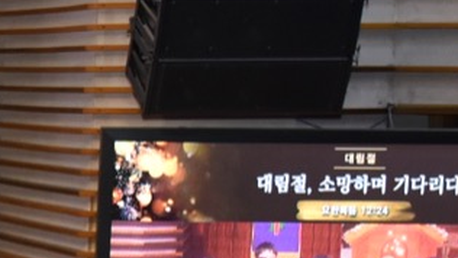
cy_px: 511
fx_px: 2478
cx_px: -590
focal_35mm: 204
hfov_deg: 9.5
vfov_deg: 5.8
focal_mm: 32
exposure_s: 1/160
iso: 2000
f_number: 5
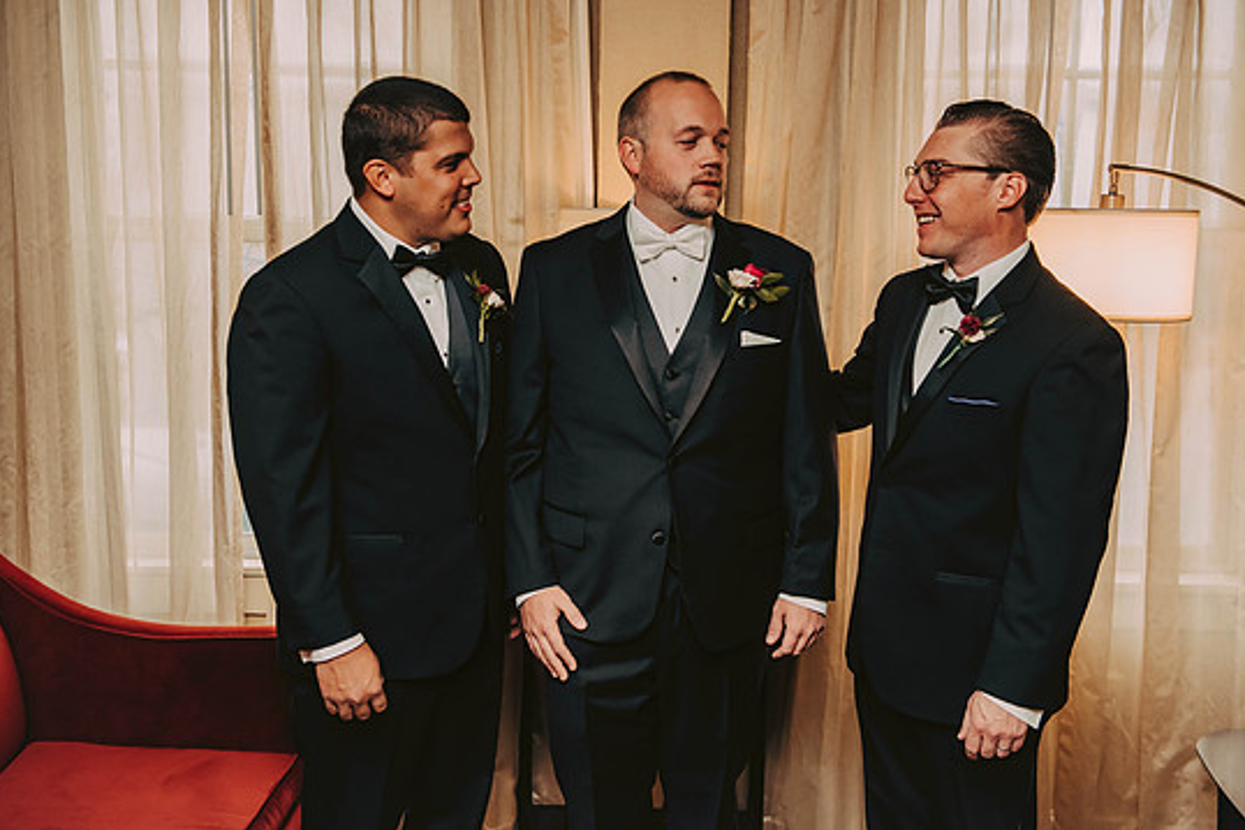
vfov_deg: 32.6
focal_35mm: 41
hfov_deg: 47.4
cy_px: 385
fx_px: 1418
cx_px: 639
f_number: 3.5
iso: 800
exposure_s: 1/250
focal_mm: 38
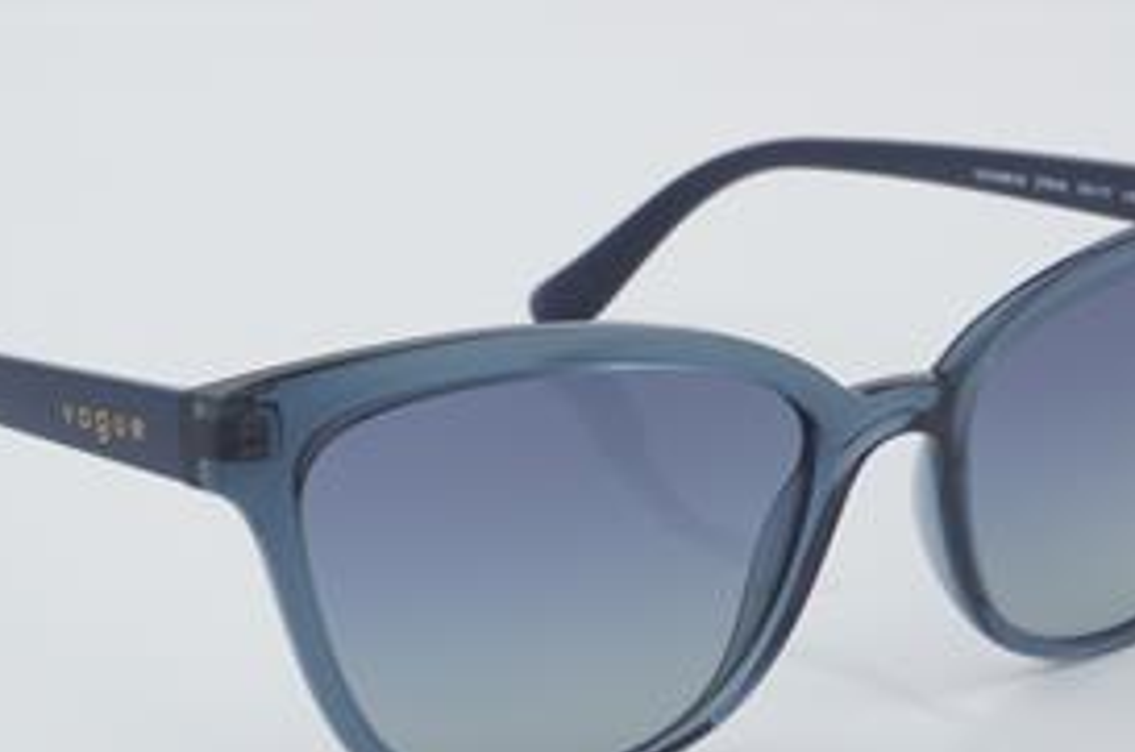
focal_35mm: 110
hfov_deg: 18.6
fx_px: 3462
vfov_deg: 12.4
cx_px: 545
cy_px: 478
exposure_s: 1/4
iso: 100
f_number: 32
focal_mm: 50
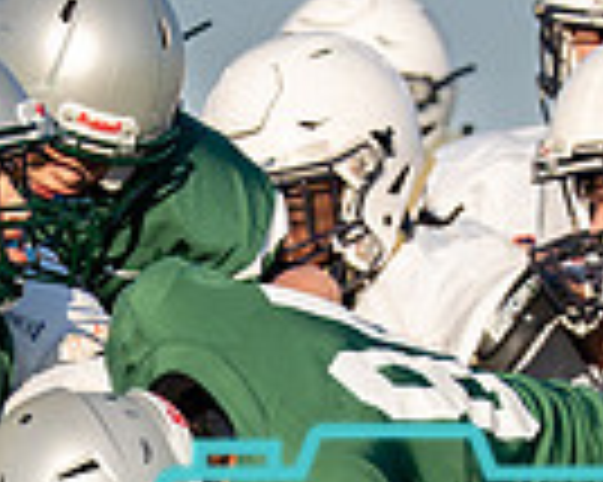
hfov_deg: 1.6
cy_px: 822
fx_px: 21525
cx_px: 232
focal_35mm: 1207
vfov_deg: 1.3
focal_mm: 200
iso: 200
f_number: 2.8
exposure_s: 1/4000
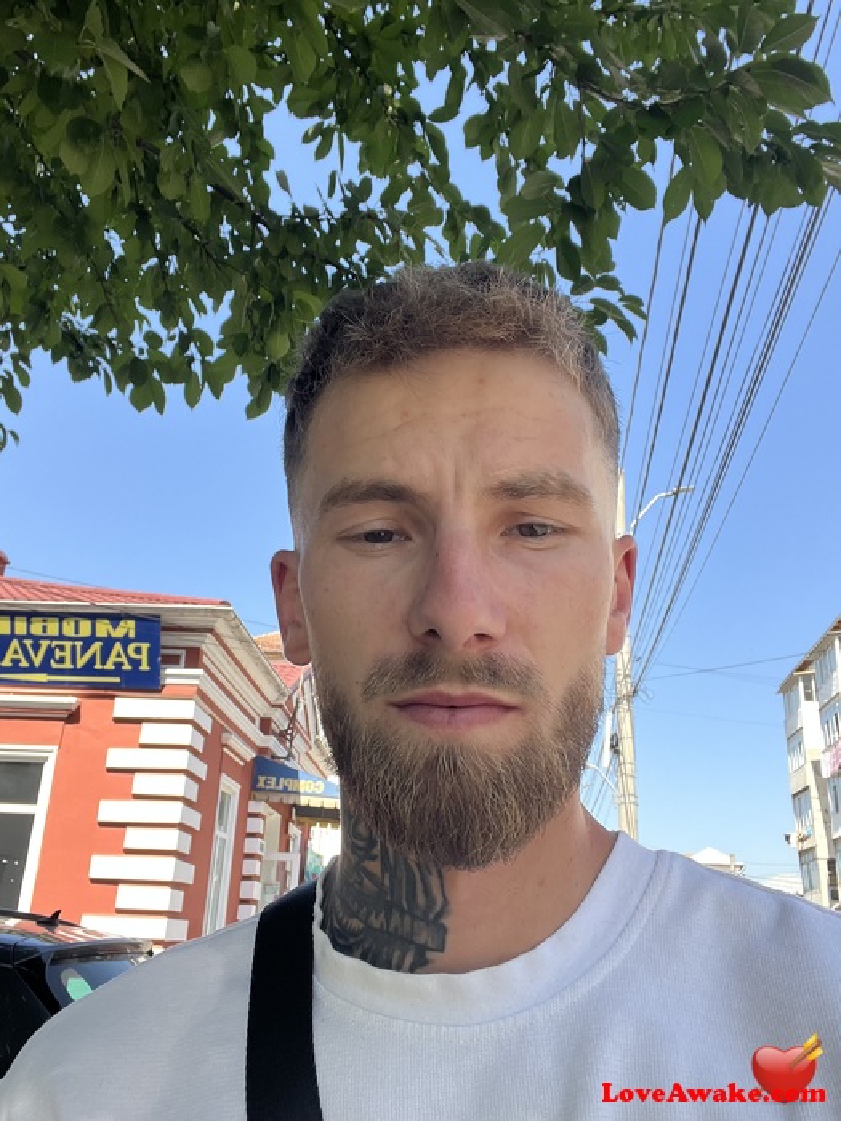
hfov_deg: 46.8
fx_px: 972
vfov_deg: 60.0
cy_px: 560
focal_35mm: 30
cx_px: 420
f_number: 2.2
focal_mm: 2.71
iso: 32
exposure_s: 1/163
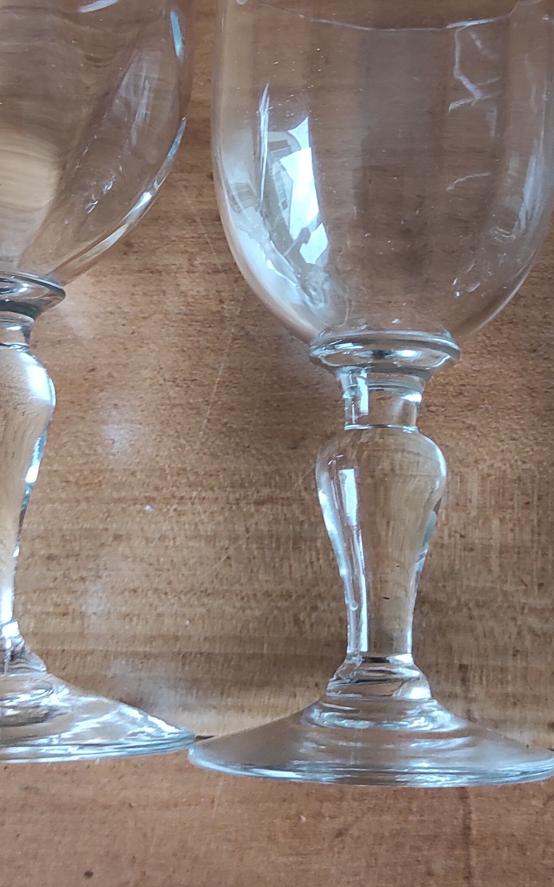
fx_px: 1425
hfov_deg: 22.0
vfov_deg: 34.2
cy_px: 291
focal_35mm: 59
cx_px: 342
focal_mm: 5.43
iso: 499
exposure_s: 1/33
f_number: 1.89
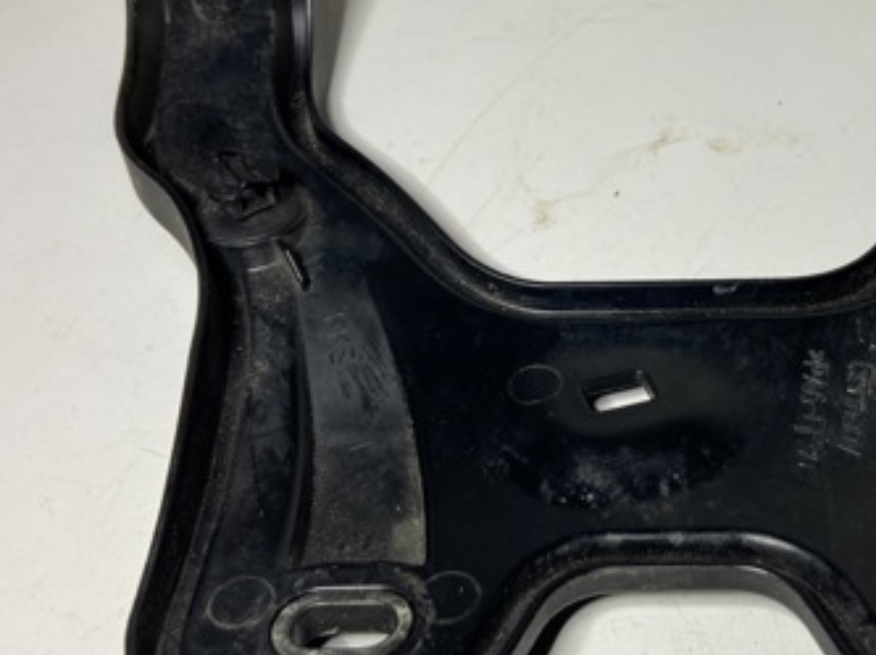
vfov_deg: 29.0
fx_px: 1264
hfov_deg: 37.4
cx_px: 642
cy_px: 278
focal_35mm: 50
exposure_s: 1/121
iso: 64
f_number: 1.8
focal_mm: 4.25
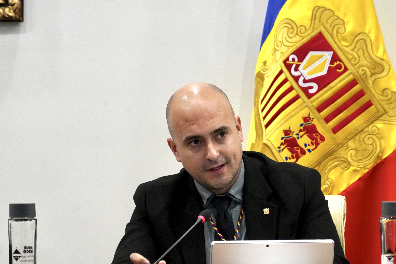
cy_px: 164
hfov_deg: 6.0
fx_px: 3806
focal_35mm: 346
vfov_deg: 4.0
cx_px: 220
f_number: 6.3
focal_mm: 240
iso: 4000
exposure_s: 1/250
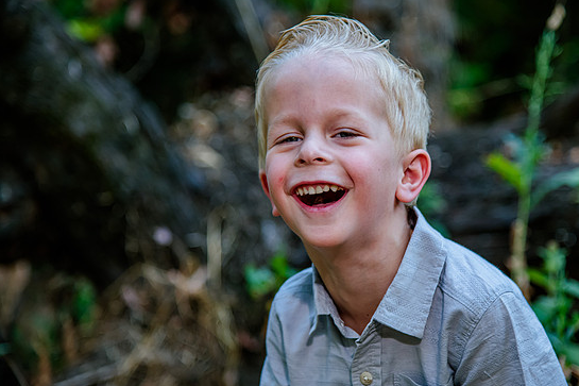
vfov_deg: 11.0
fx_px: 2010
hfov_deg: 16.4
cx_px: 331
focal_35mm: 125
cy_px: 195
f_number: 4
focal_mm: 105
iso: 800
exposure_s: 1/320
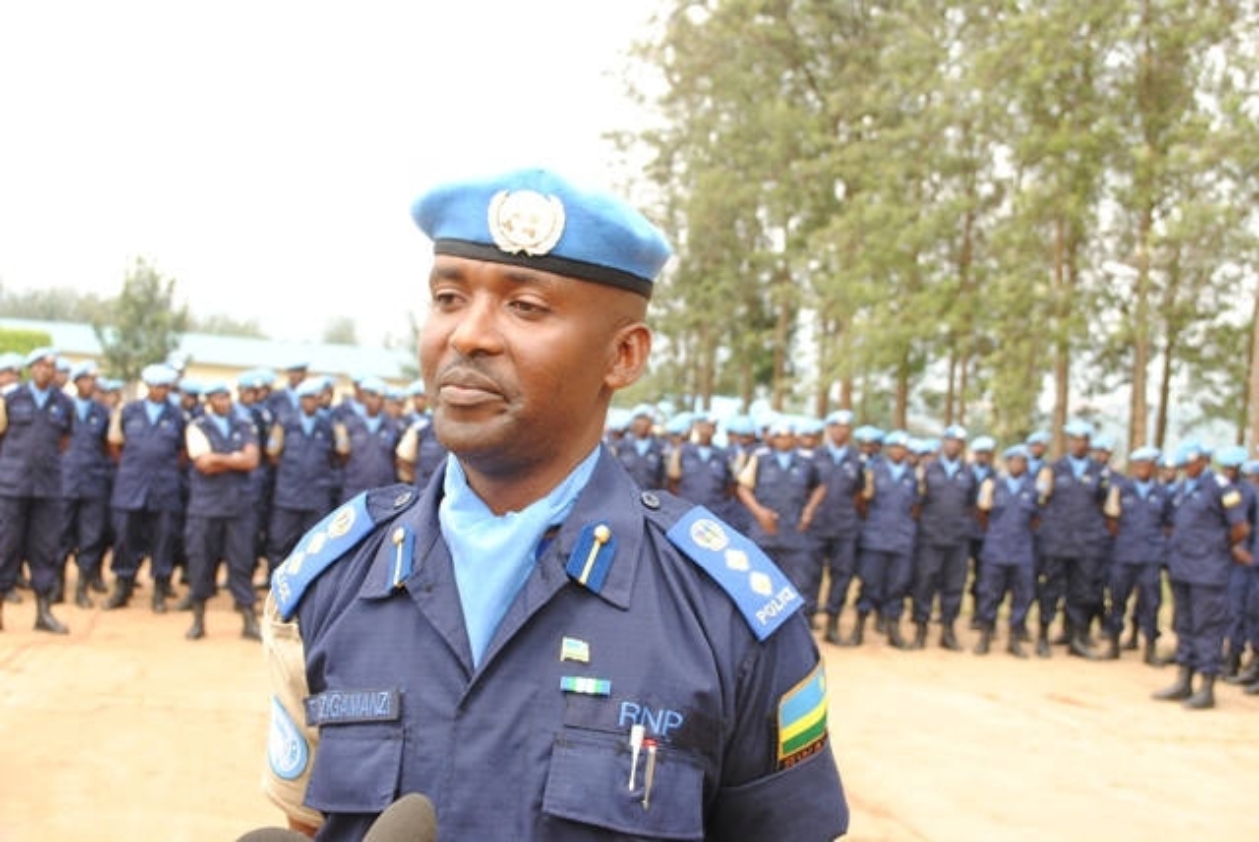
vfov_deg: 28.1
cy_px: 421
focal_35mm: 48
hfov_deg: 41.1
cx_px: 630
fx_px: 1680
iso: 200
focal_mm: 32
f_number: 6.3
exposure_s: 1/160
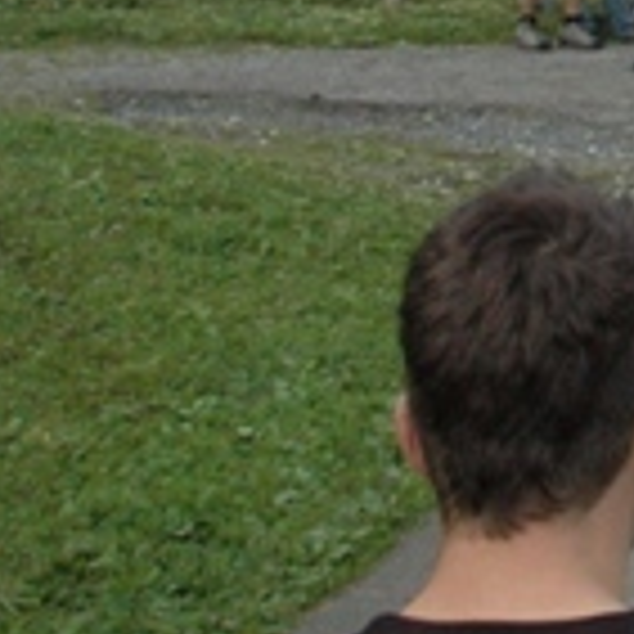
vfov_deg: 15.8
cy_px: -202
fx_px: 2155
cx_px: 1371
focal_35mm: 104
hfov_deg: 13.6
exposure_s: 1/500
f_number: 11
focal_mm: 18
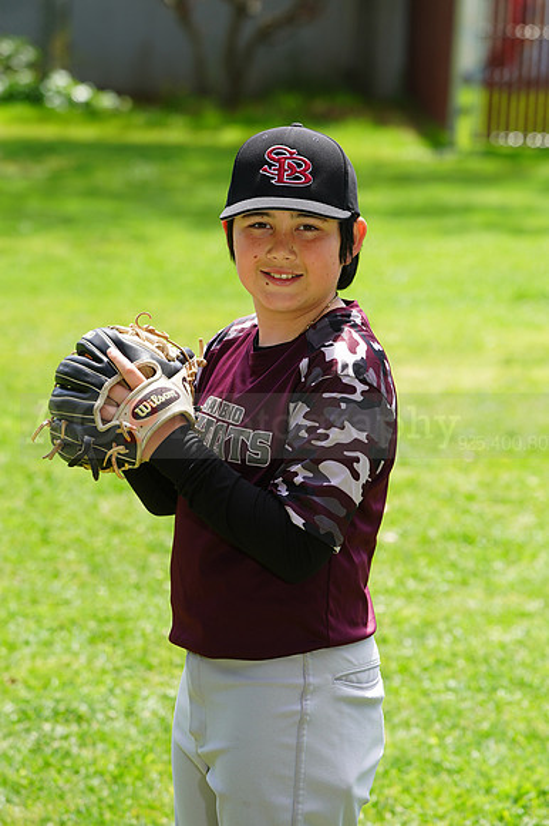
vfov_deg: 11.0
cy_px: 413
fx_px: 4282
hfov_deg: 7.3
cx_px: 274
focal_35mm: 187
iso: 200
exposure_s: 1/160
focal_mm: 187
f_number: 8
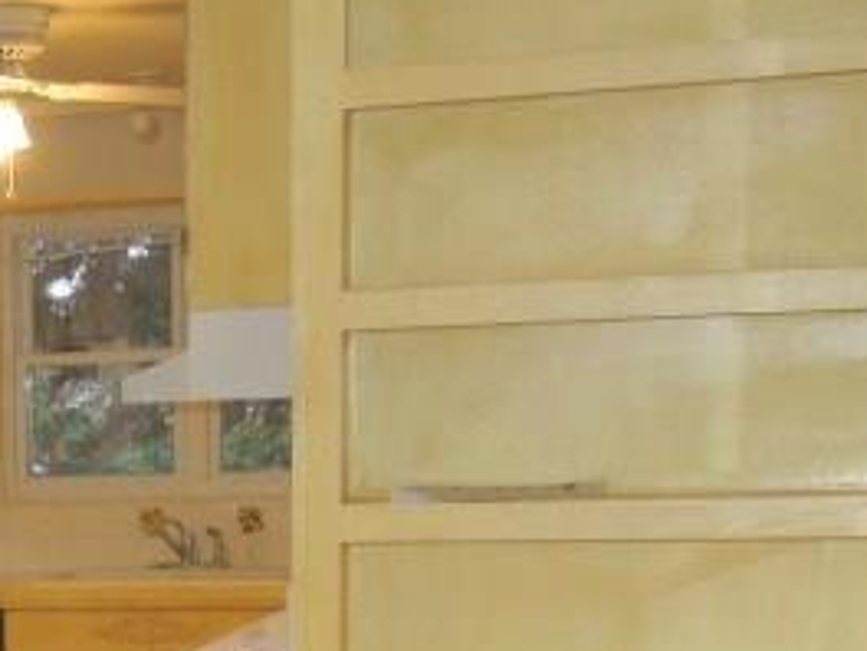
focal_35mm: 97
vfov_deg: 14.6
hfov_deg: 18.6
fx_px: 2429
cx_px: -292
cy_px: 855
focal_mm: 4.5
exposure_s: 1/30
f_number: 3.3
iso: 200
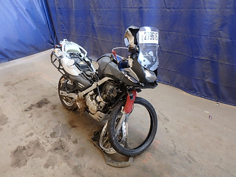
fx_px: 143
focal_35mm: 21
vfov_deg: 63.4
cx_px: 118
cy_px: 88
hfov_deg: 79.0
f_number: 3.5
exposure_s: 1/60
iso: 200
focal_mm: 3.7
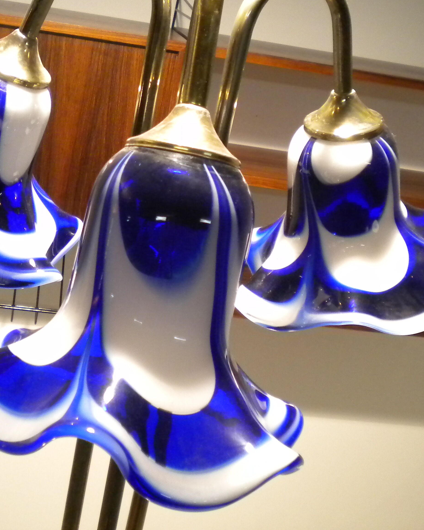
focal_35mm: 54
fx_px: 847
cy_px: 221
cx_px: 157
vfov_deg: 34.7
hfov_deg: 28.0
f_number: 3.1
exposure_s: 1/59.3
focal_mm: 6.3
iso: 400
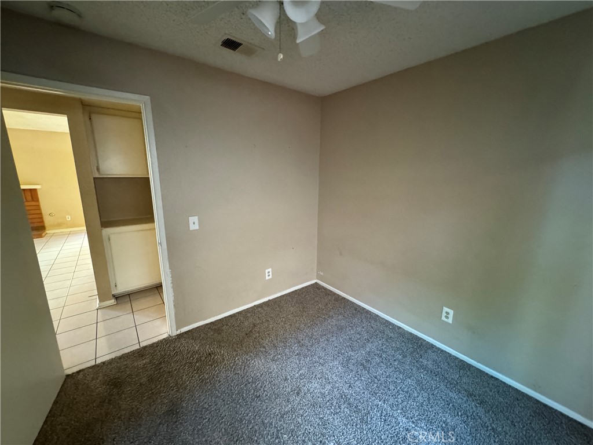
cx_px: 296
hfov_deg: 102.1
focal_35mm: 14
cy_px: 222
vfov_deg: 85.7
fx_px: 240
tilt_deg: -12.6
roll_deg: -2.0
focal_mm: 2.22
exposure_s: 1/60
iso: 1250
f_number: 2.2
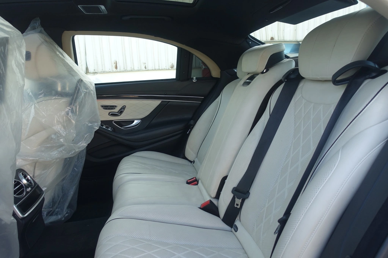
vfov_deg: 53.1
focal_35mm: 24
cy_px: 129
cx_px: 194
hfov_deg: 73.7
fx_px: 259
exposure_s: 1/80
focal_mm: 8.8
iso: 125
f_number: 3.2
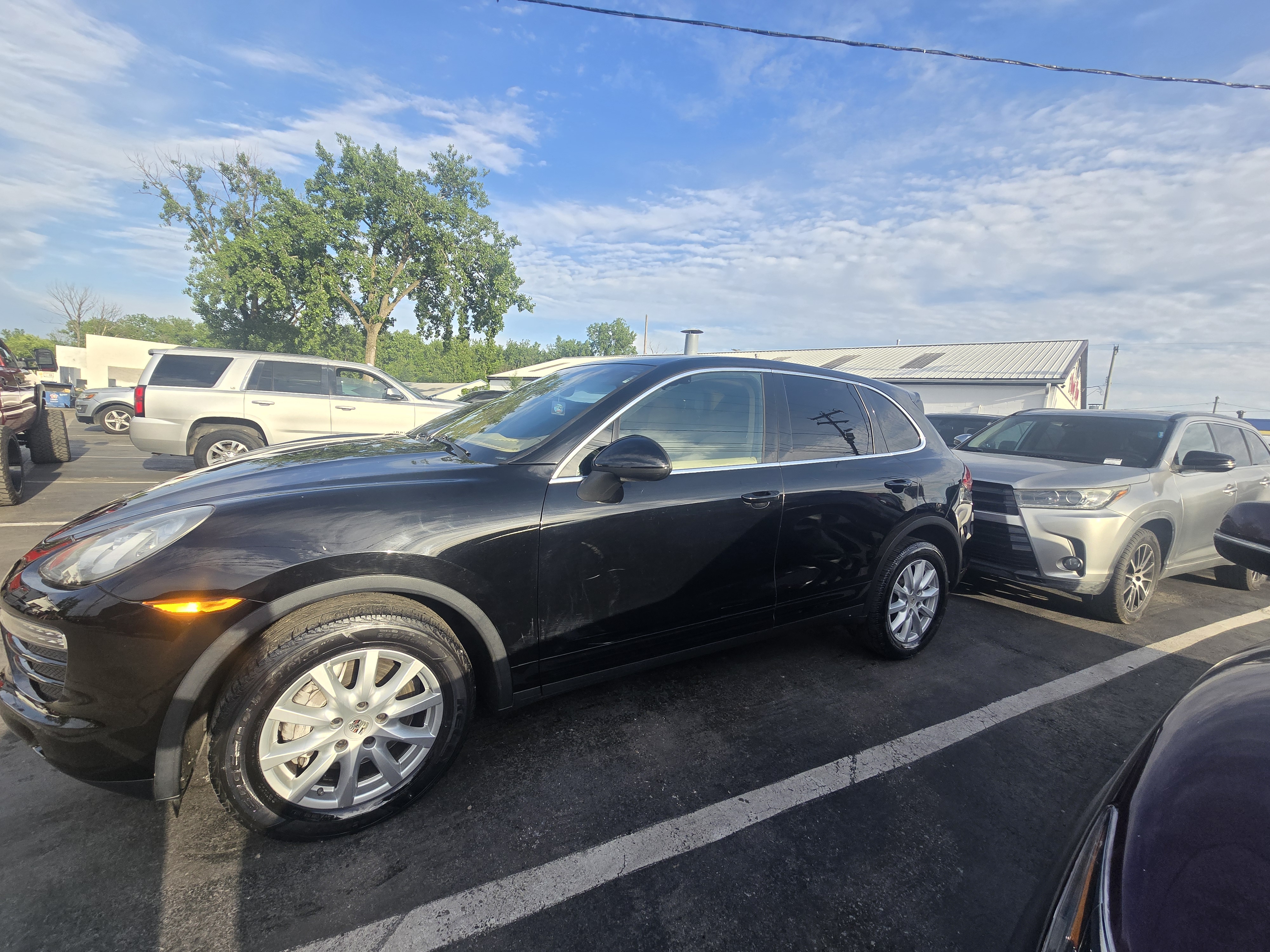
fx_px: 477
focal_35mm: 13
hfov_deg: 106.2
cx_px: 635
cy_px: 476
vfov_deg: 89.9
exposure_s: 1/1053
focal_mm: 2.2
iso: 50
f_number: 2.2
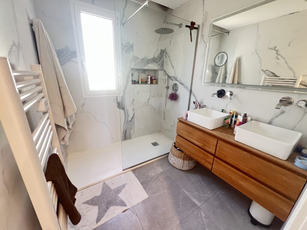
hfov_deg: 106.2
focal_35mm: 13
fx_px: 115
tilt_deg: -18.1
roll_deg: -0.8
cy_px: 115
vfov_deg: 89.9
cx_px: 154
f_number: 1.8
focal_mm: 1.57
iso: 500
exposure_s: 1/60
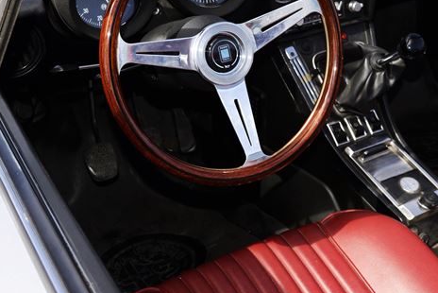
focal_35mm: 62
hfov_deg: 32.0
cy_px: 84
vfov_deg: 21.8
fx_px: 755
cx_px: 301
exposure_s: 1/200
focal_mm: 30
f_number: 6.3
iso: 100
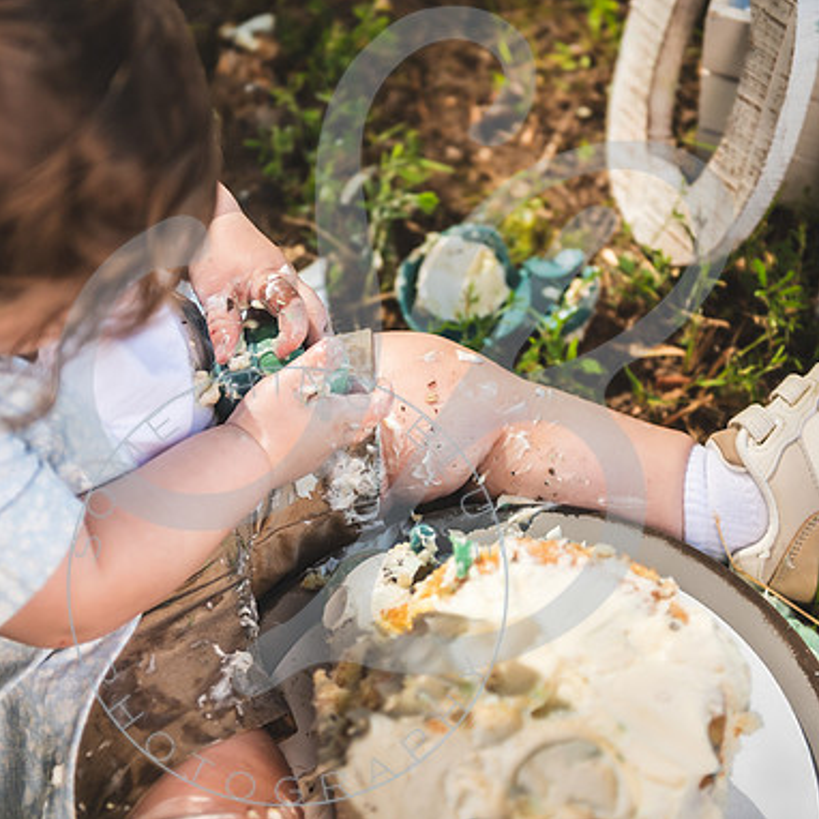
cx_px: 394
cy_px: 406
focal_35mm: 80
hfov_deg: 21.7
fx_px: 2141
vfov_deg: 21.7
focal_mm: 62
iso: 100
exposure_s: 1/800
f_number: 2.8
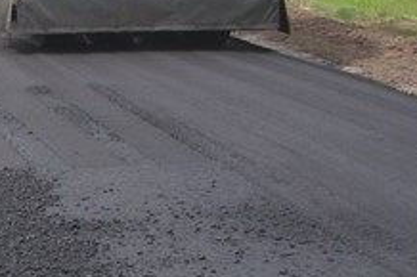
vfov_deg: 9.4
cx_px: -166
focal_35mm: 145
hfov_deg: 13.5
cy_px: 73
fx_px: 1678
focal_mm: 6.3
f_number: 3.3
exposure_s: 1/640
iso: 100
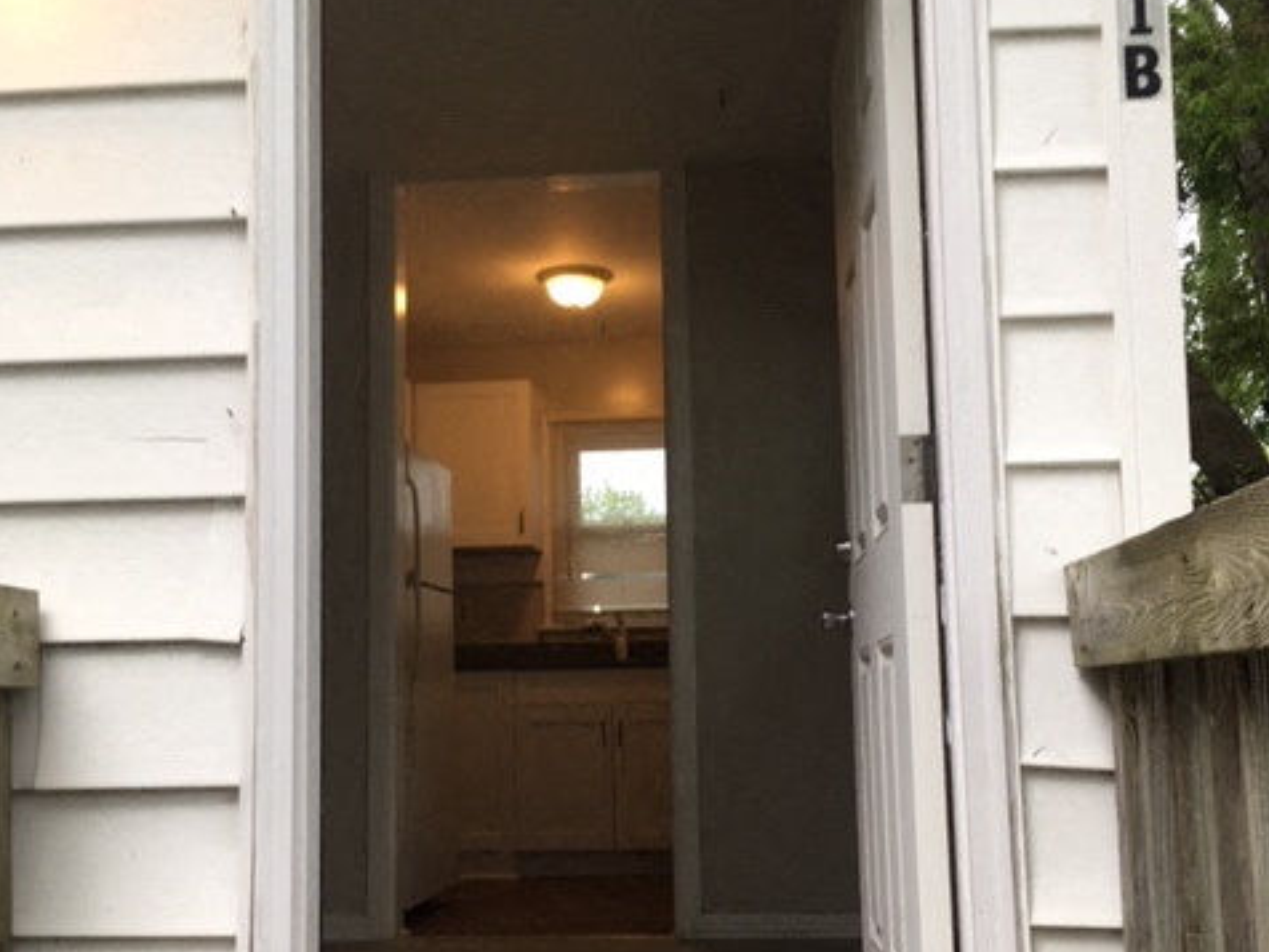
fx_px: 1430
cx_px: 632
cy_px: 555
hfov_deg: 47.9
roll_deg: +1.4
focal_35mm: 39
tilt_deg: +5.0
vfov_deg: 36.7
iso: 32
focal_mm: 4.15
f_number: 2.2
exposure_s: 1/60
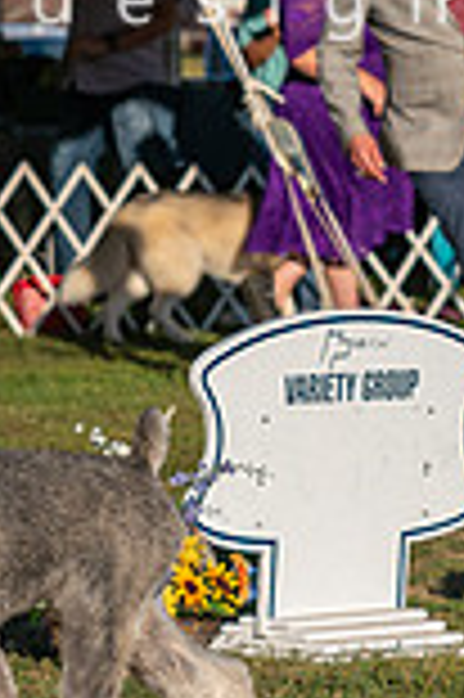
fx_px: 6103
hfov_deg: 4.3
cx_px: -113
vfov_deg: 6.5
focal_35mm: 315
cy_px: 137
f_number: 4.5
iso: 100
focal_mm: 84
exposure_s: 1/1250
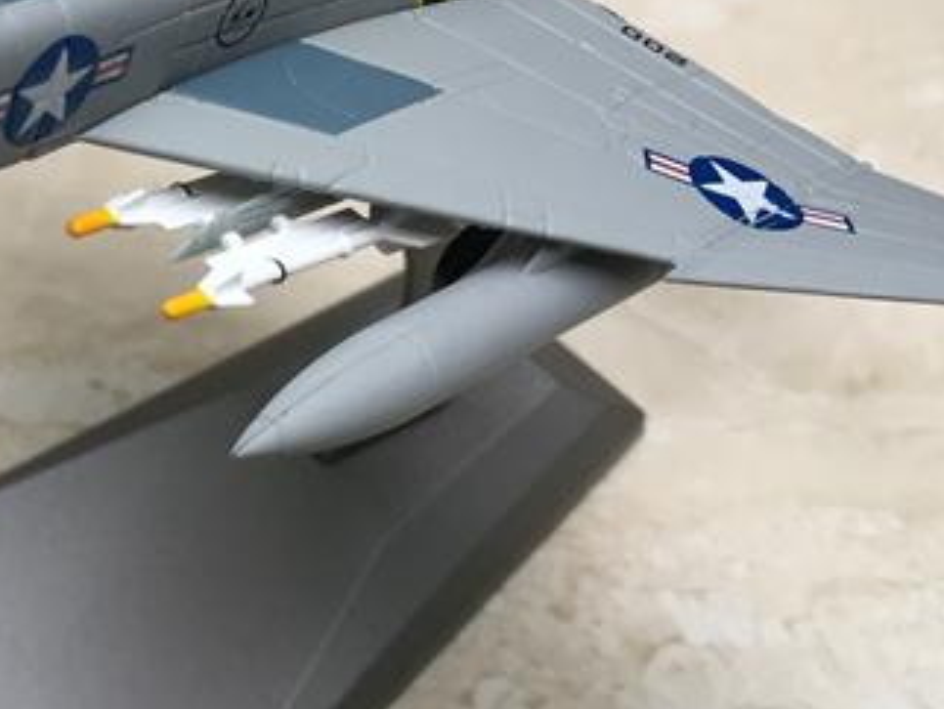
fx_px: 1965
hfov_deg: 25.7
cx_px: 15
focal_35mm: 72
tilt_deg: -48.1
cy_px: 97
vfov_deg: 20.1
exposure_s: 1/33
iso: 80
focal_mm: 4.15
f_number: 2.2
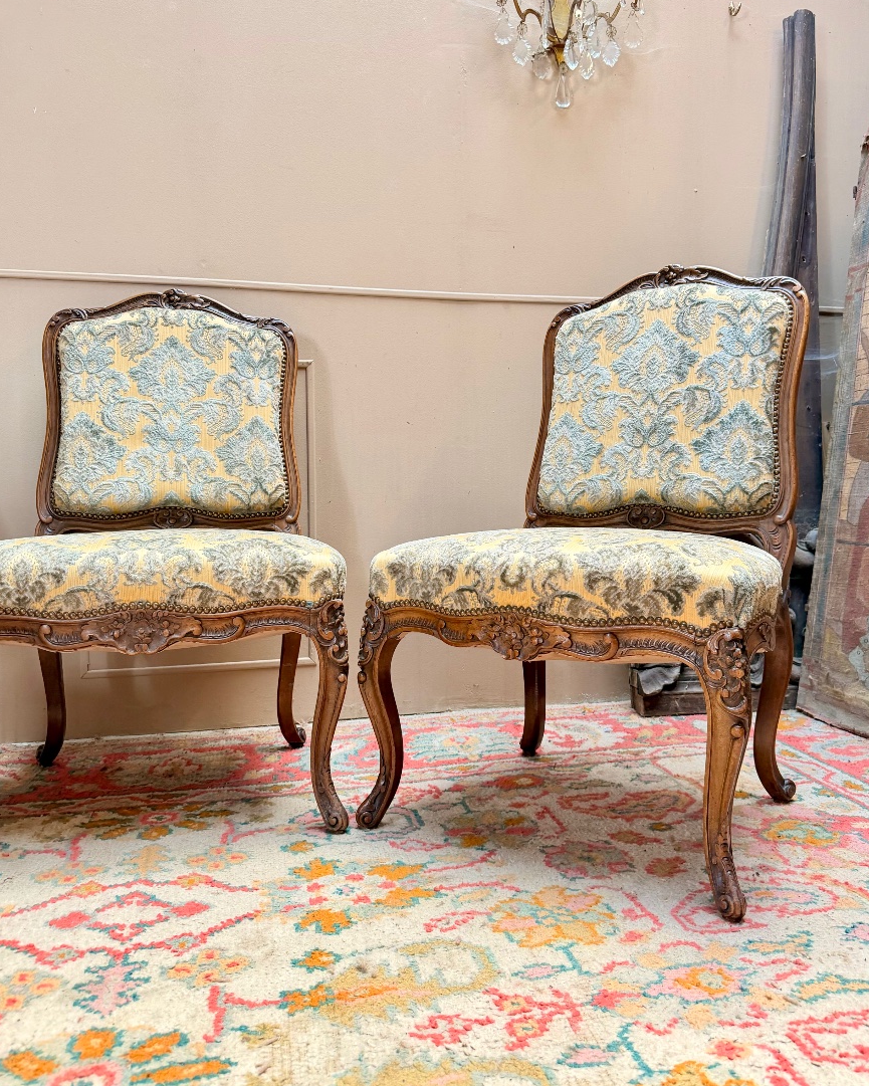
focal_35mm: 26
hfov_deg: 54.9
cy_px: 523
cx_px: 446
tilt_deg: -2.2
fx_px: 836
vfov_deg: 66.0
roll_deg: +1.6
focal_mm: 6.76
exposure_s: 1/60
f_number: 1.78
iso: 200
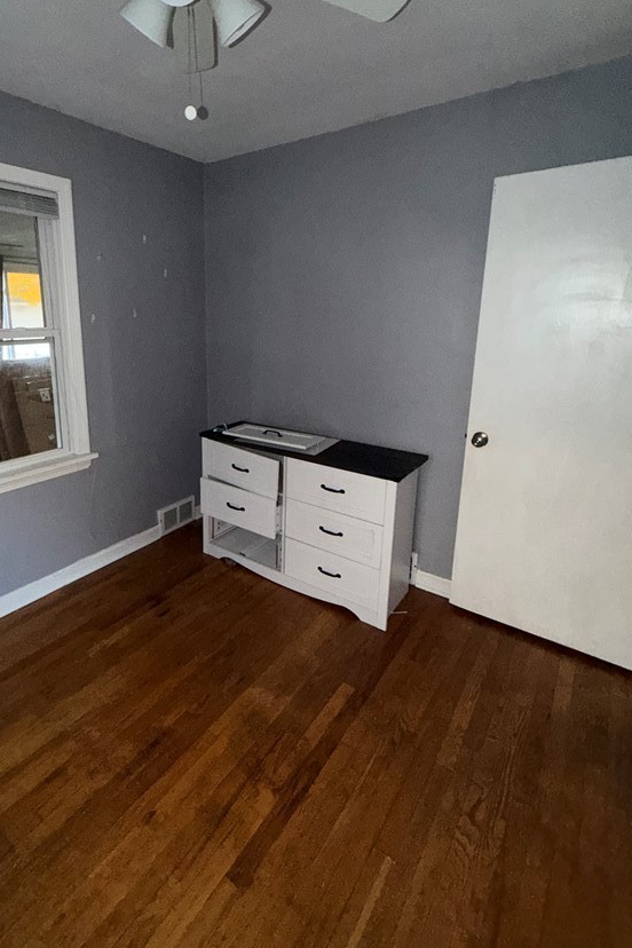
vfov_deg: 89.6
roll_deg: -0.7
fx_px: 474
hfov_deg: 66.4
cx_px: 239
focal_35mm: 18
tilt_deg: -13.1
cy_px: 418
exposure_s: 1/60
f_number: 2.2
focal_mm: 2.22
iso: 250
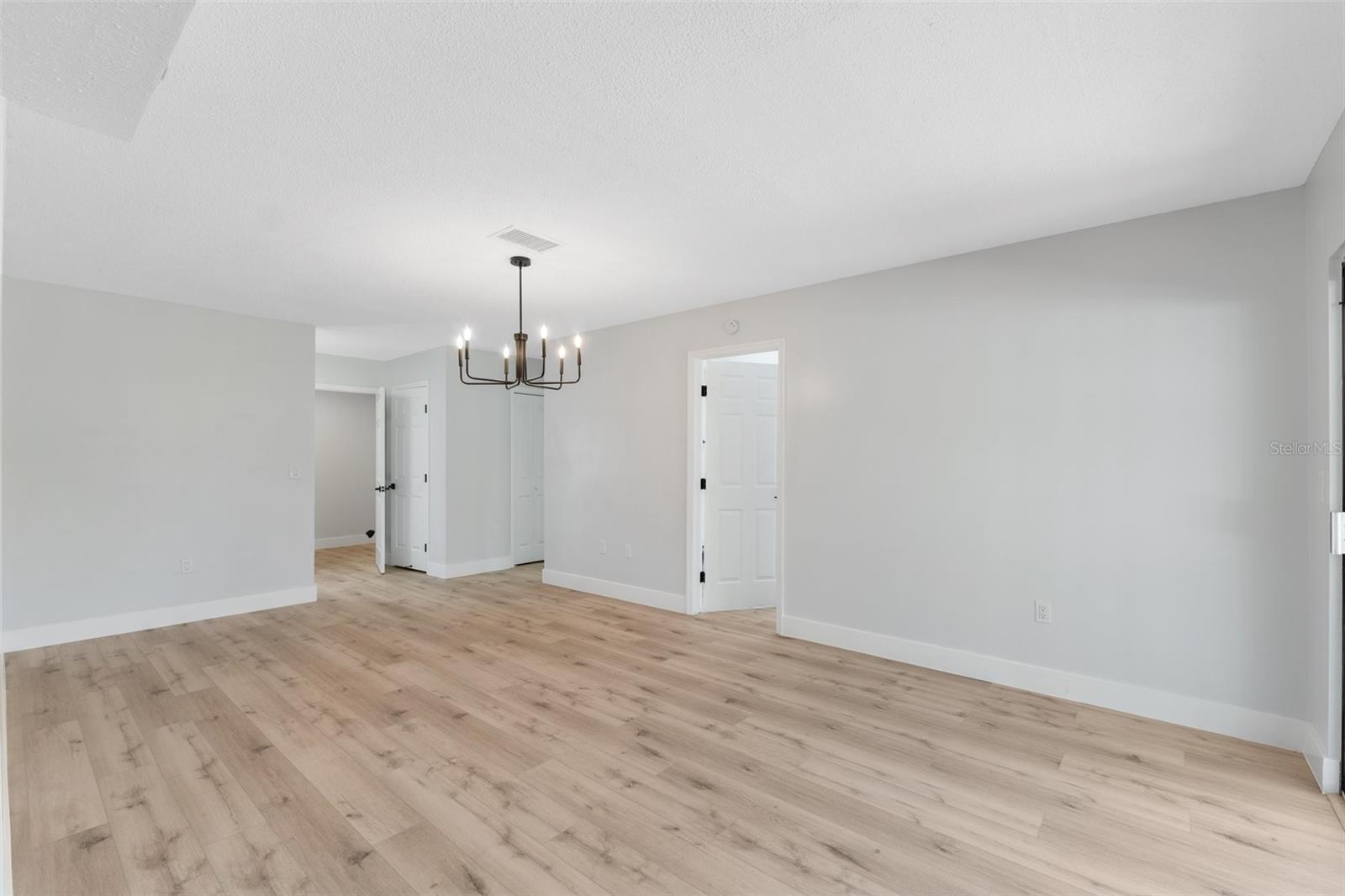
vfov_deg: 75.1
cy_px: 448
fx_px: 583
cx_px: 672
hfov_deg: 98.2
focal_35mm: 16
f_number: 8
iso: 100
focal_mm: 10.4
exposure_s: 1/3
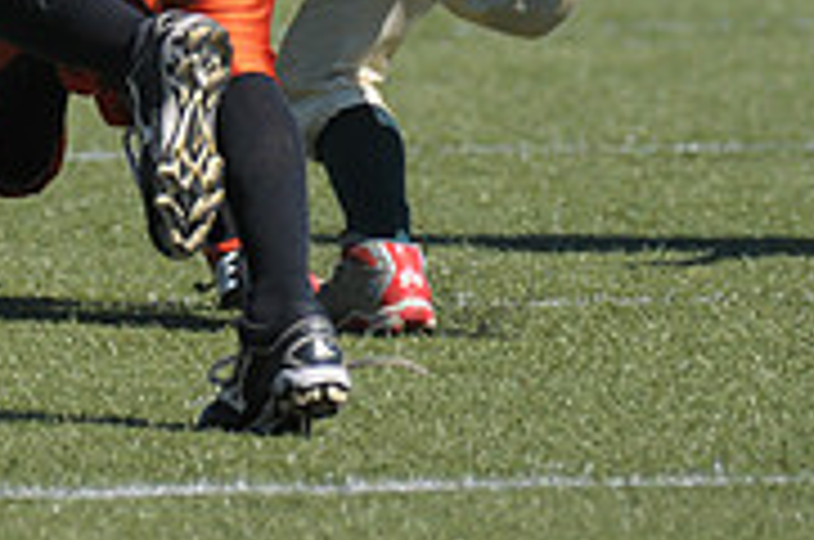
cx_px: 54
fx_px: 32615
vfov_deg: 0.9
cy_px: -304
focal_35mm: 1445
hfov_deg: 1.4
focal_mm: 300
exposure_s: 1/4000
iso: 640
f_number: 4
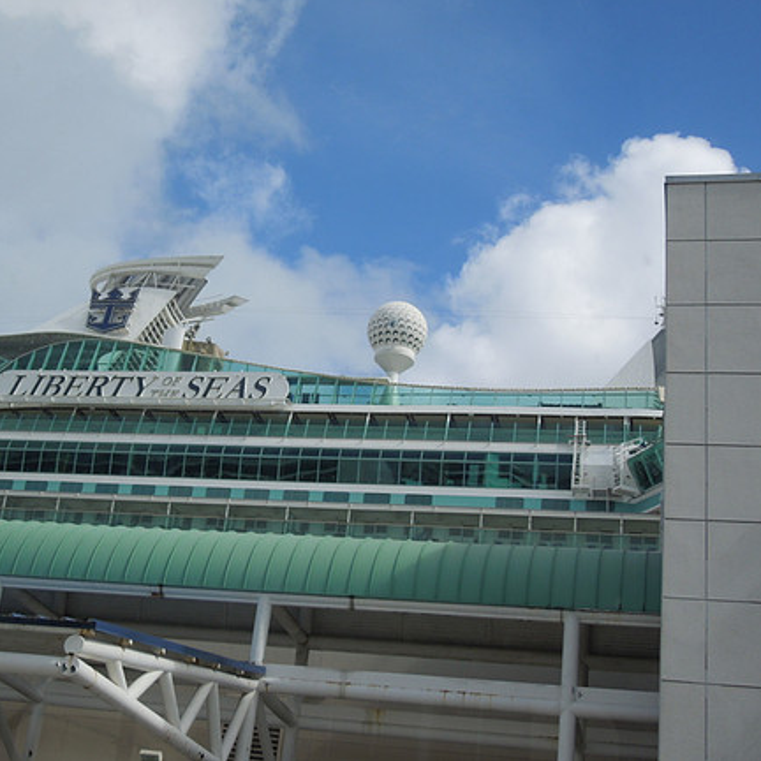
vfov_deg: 33.4
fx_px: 1268
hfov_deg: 33.2
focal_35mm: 51
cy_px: 380
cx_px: 270
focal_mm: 7.8
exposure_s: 1/400
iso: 100
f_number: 3.9
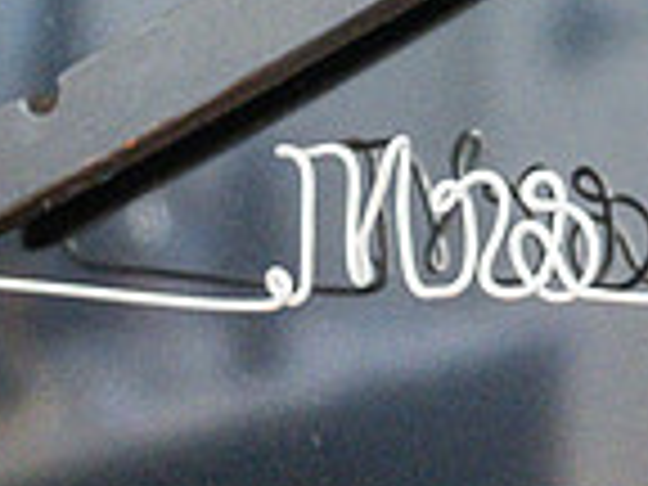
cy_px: 46
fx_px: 4418
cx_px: 1243
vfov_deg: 6.3
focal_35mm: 236
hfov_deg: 8.0
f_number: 2.8
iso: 1600
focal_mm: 28.3
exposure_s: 1/125
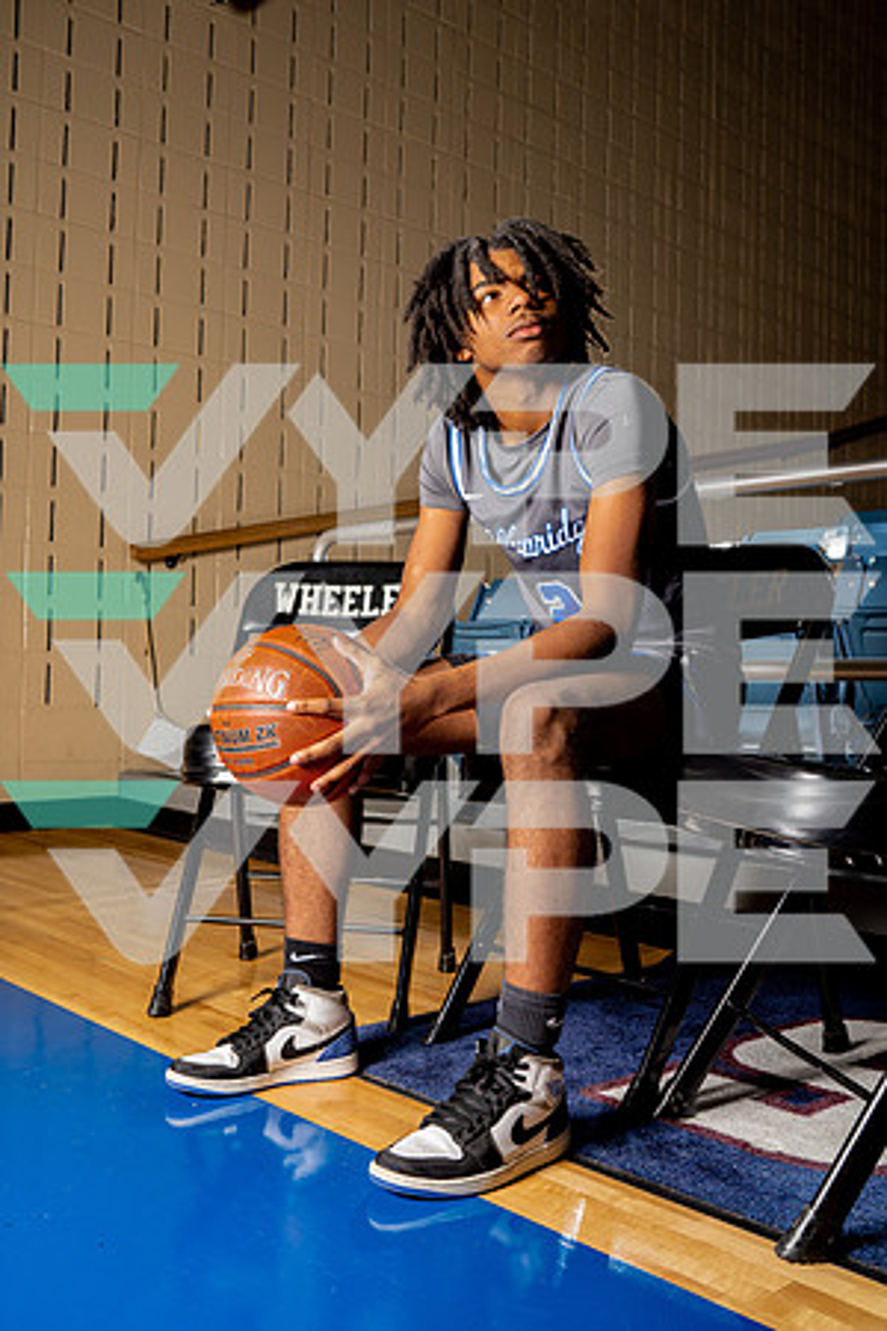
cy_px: 666
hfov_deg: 37.9
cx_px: 444
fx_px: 1293
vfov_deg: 54.4
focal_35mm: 35
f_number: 6.3
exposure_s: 1/250
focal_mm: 35
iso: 320
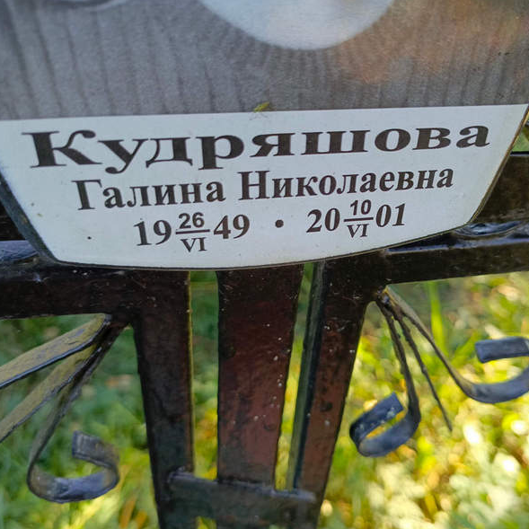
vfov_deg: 54.0
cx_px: 334
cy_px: 260
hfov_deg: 53.4
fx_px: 519
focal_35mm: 30
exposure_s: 1/101
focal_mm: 4.76
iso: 113
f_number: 1.69
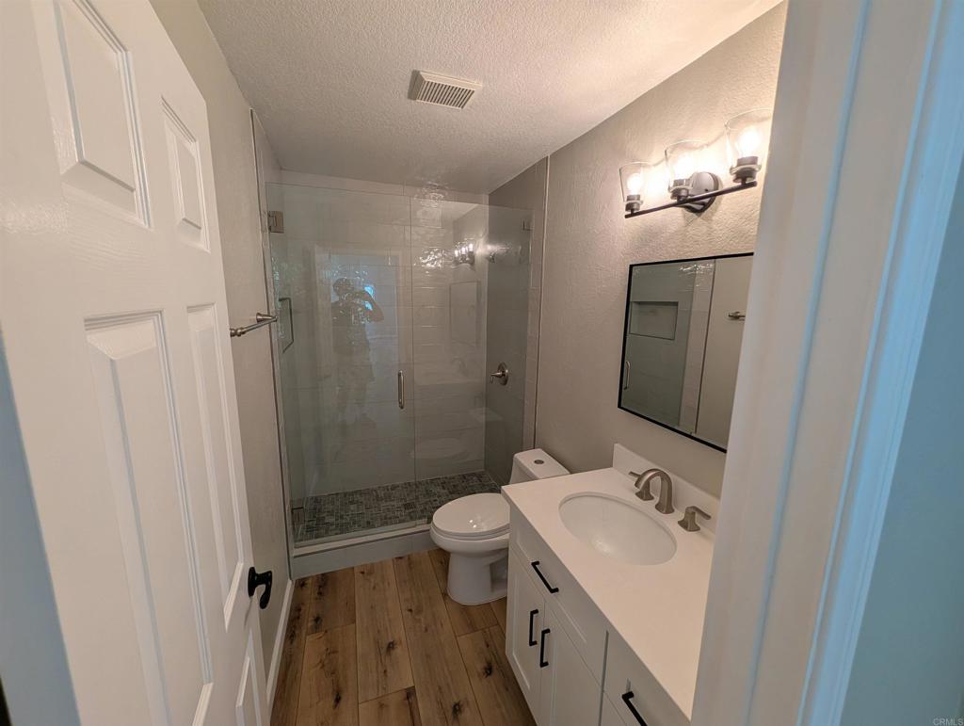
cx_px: 482
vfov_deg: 94.6
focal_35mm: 12
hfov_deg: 110.5
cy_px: 363
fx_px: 335
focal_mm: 2.02
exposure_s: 1/120
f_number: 1.7
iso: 55
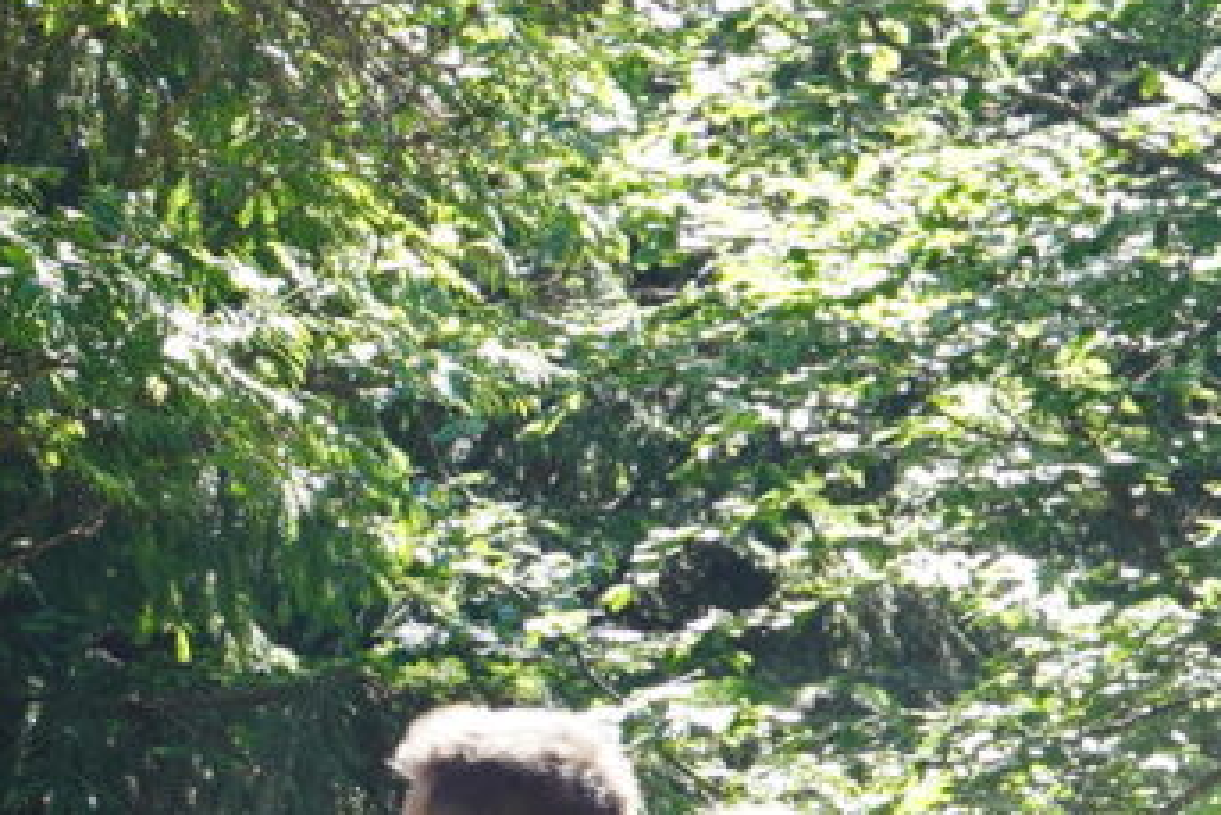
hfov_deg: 5.1
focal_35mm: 393
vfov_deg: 3.5
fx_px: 13342
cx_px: -1773
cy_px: 938
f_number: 4.5
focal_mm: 52.7
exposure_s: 1/60
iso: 100
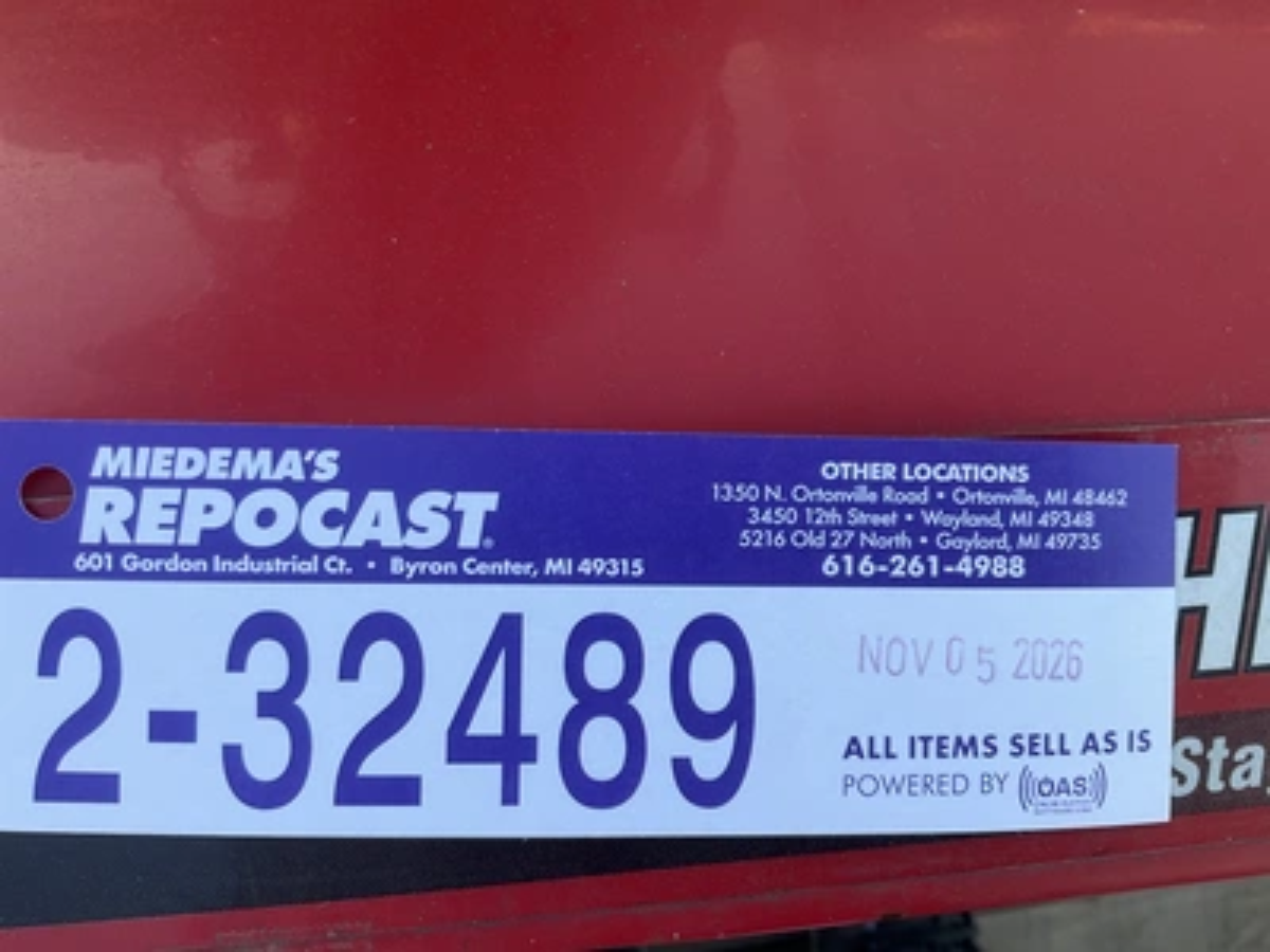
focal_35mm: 29
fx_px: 1064
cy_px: 476
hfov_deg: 61.7
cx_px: 635
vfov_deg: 48.2
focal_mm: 3
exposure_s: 1/147
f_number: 1.8
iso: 20
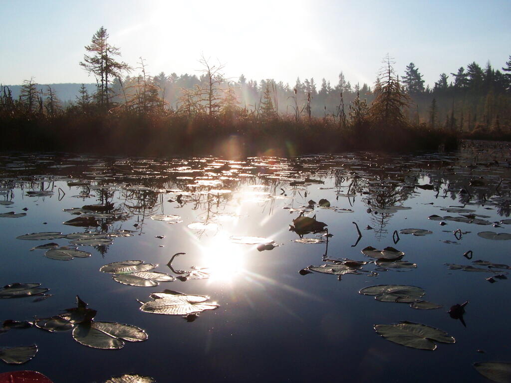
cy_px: 192
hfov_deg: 49.0
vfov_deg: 37.7
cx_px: 256
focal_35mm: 38
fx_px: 561
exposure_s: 1/1600
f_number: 5.6
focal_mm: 6.3
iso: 80
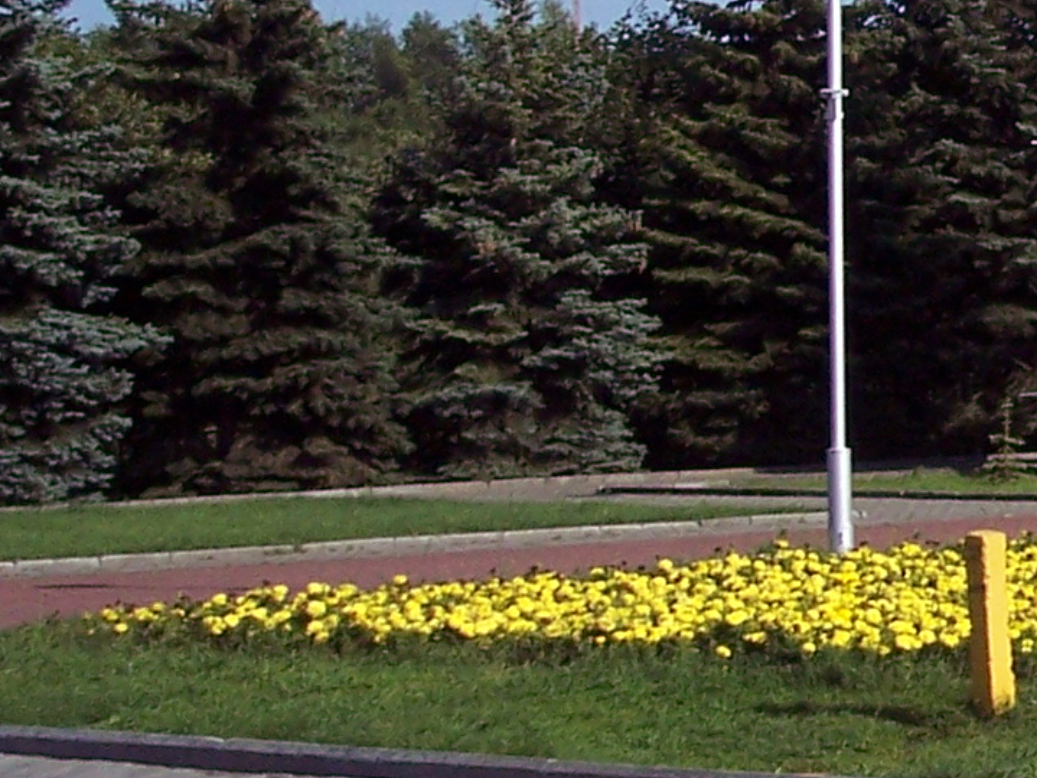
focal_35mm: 155
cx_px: 1777
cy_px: 107
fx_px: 4643
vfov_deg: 9.5
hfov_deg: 11.9
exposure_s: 1/500
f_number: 5.6
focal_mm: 8
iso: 100
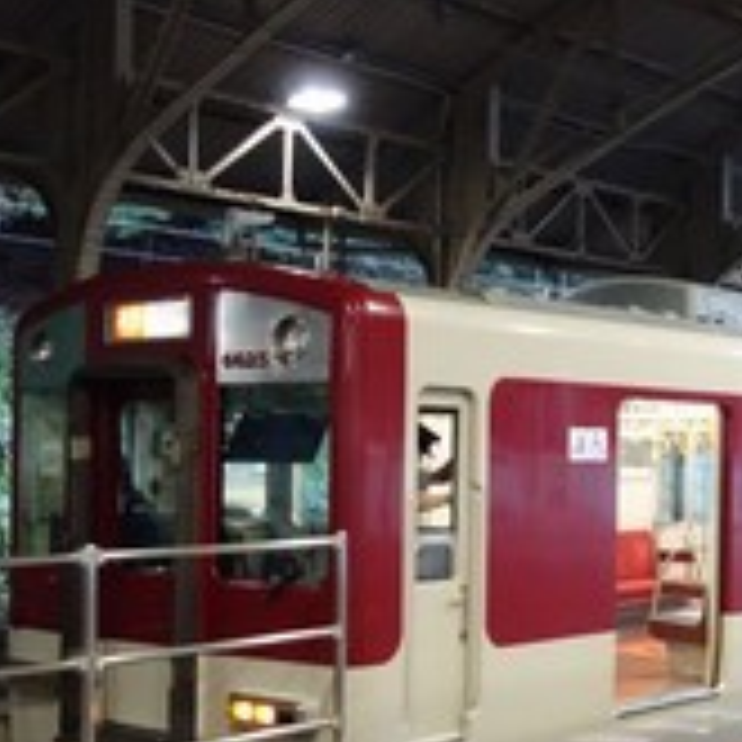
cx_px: 486
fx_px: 1576
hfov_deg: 26.4
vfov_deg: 26.4
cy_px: 445
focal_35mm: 65
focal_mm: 10.4
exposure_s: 1/250
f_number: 1.8
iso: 2000
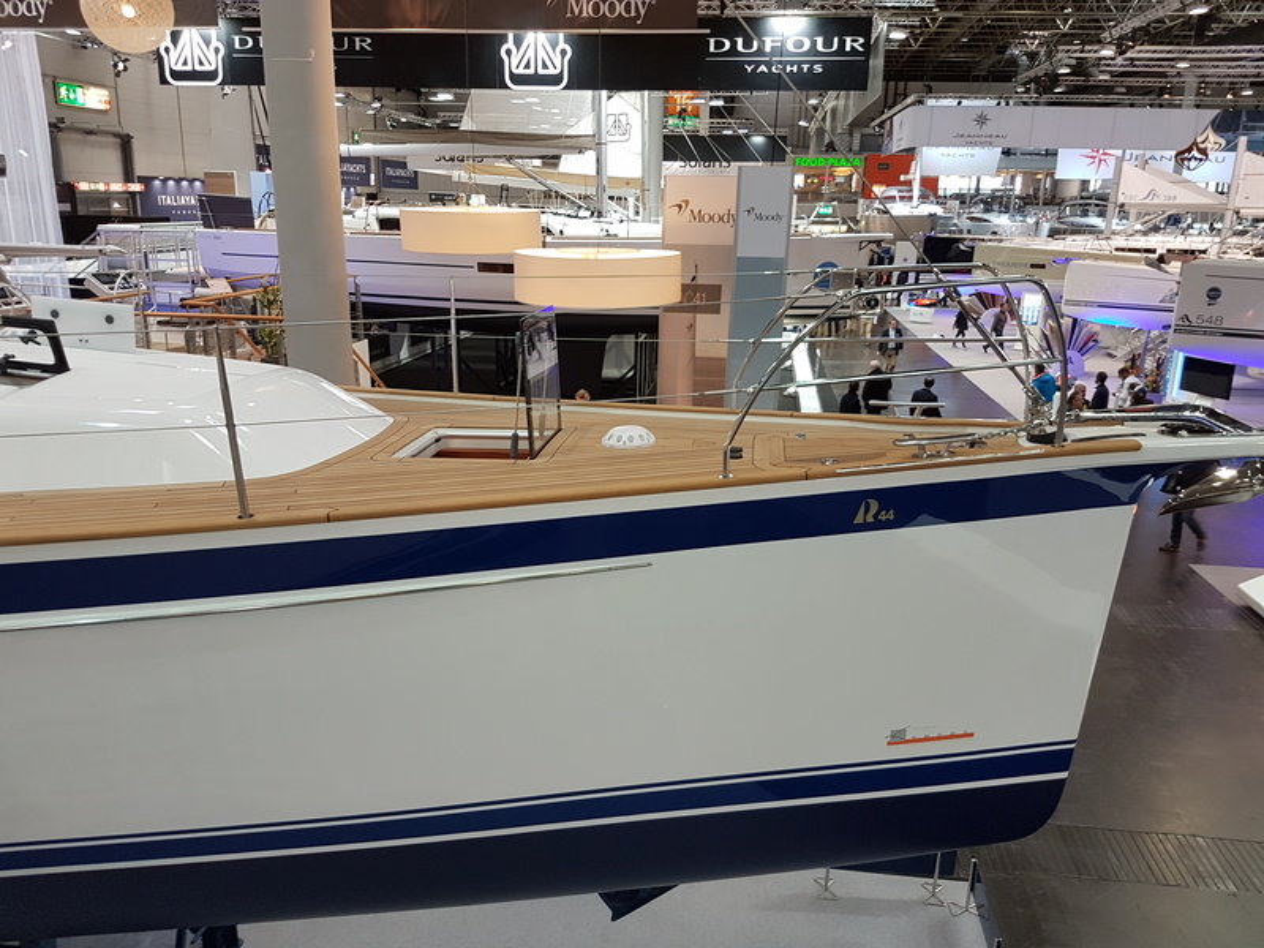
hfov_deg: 67.3
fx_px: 949
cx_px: 632
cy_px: 474
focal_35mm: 26
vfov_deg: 53.1
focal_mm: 4.2
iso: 64
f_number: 1.7
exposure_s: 1/50
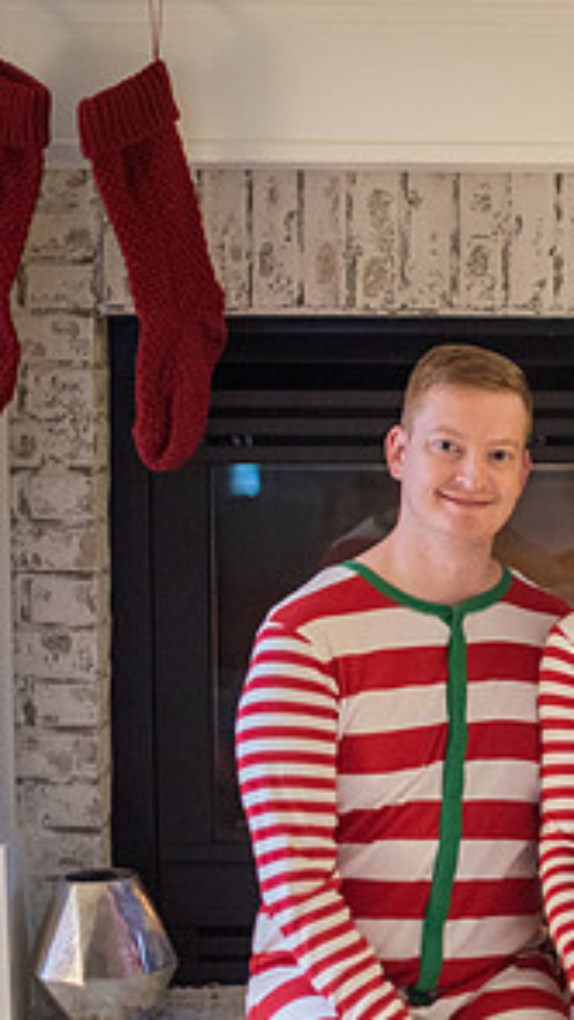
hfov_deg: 11.4
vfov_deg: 20.7
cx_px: 809
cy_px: 628
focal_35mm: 103
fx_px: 2786
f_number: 1.4
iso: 1250
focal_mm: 50
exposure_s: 1/200
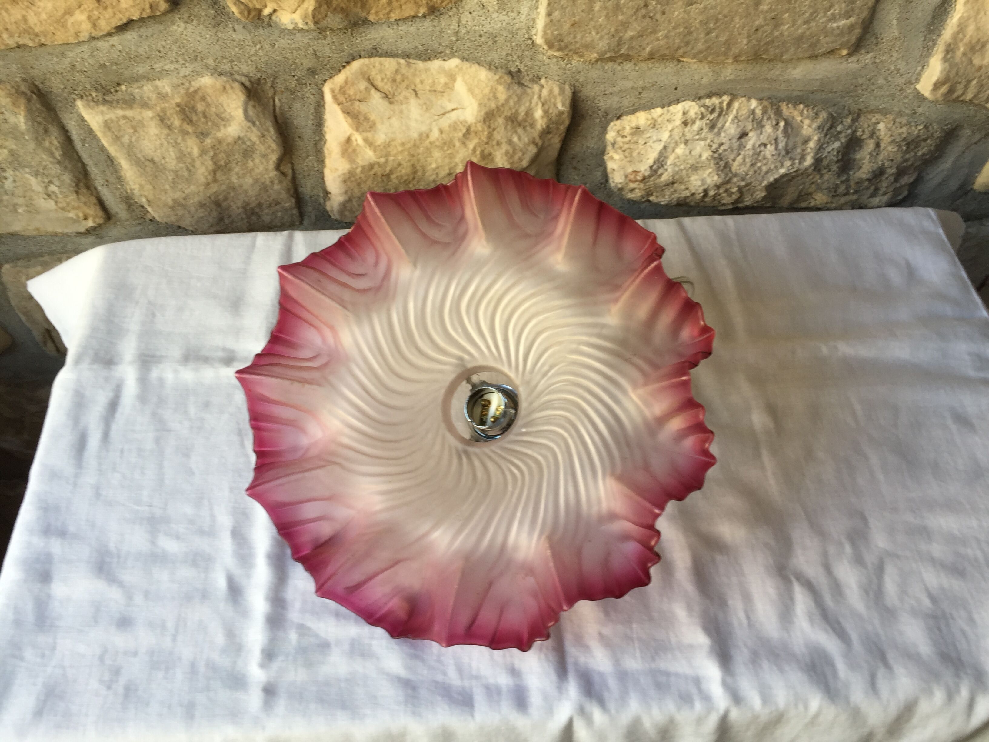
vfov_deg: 48.2
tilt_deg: -56.2
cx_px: 494
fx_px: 829
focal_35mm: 29
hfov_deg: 61.7
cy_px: 371
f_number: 2.2
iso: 32
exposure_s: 1/50
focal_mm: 4.15
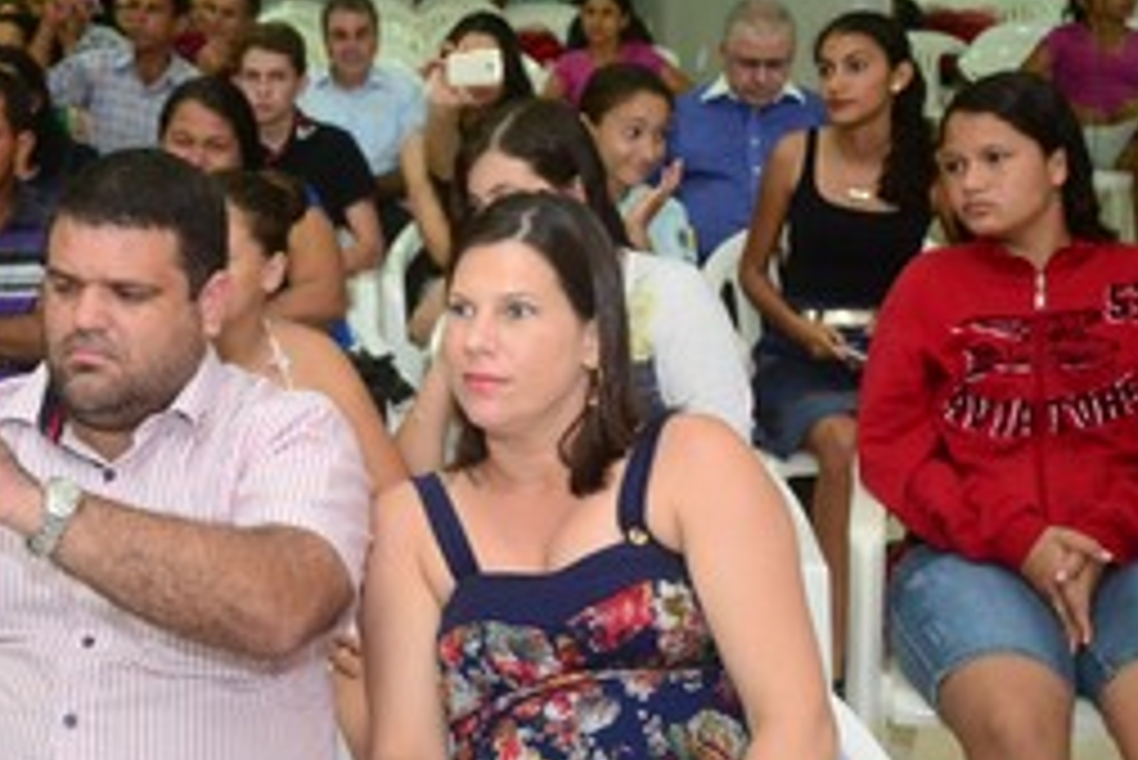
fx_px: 2024
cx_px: 225
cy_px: 418
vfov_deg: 21.3
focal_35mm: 64
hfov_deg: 30.6
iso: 1600
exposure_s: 1/60
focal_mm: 24
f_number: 3.8
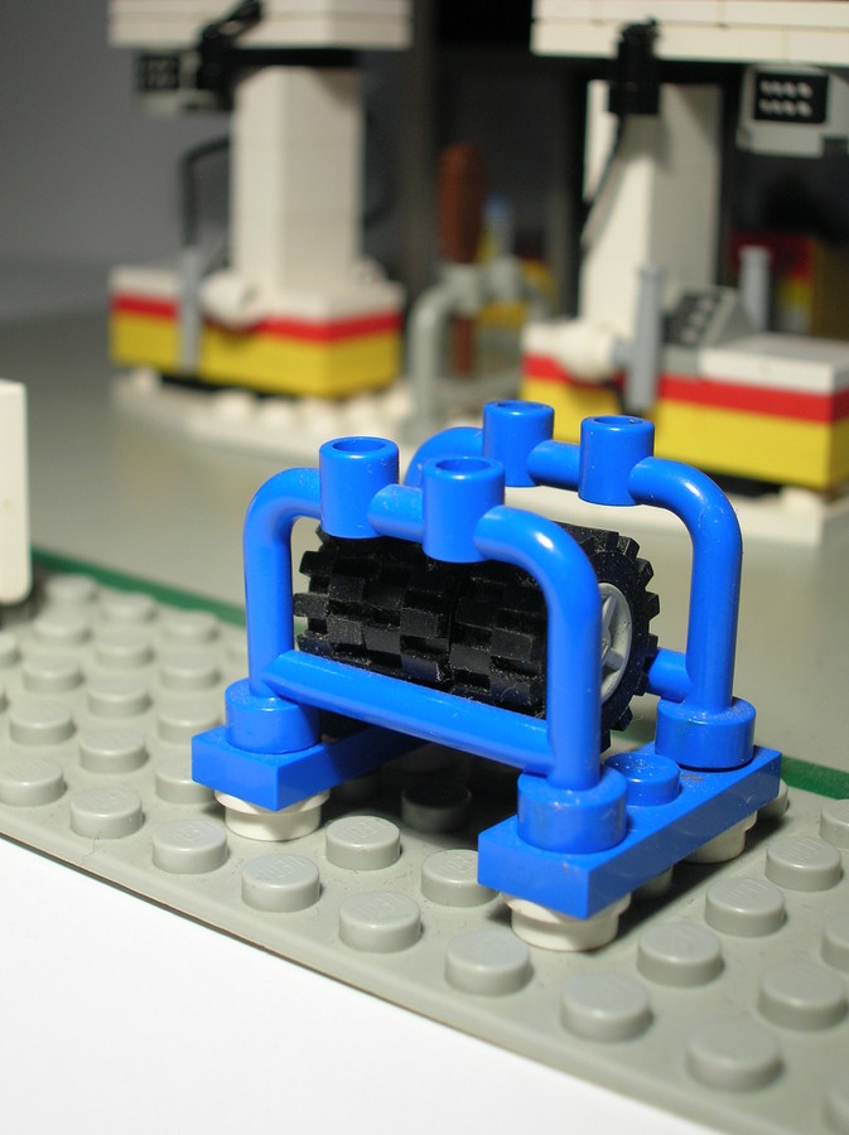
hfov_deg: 27.0
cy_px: 568
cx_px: 424
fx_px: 1769
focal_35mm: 54
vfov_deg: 35.6
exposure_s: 1/34.8
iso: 50
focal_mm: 9
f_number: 3.4
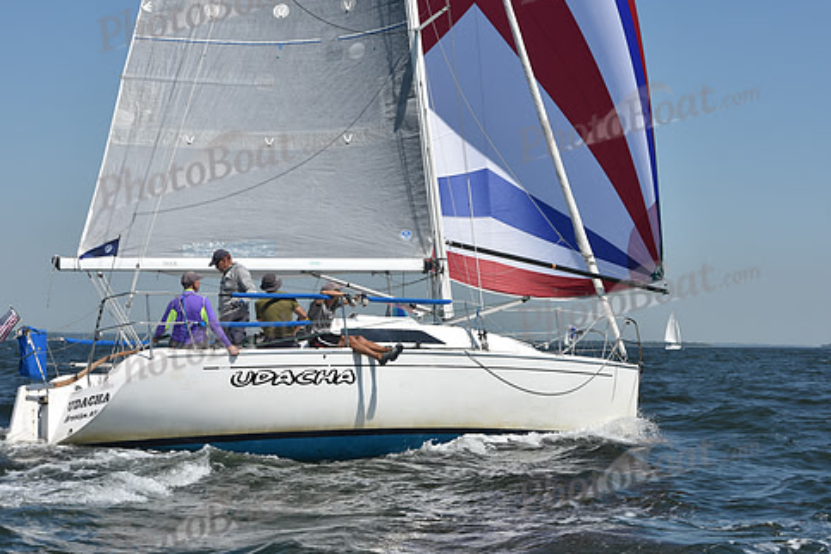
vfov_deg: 16.3
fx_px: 1939
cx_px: 430
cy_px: 231
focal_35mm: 84
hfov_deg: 24.2
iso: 250
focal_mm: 70
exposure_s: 1/1250
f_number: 10
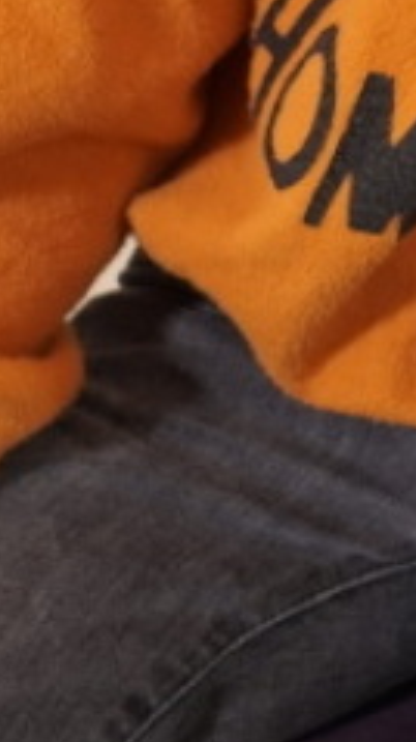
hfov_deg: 7.5
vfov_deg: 13.3
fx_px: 3106
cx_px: 677
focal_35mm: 158
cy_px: -155
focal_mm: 20
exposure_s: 1/160
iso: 250
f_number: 4
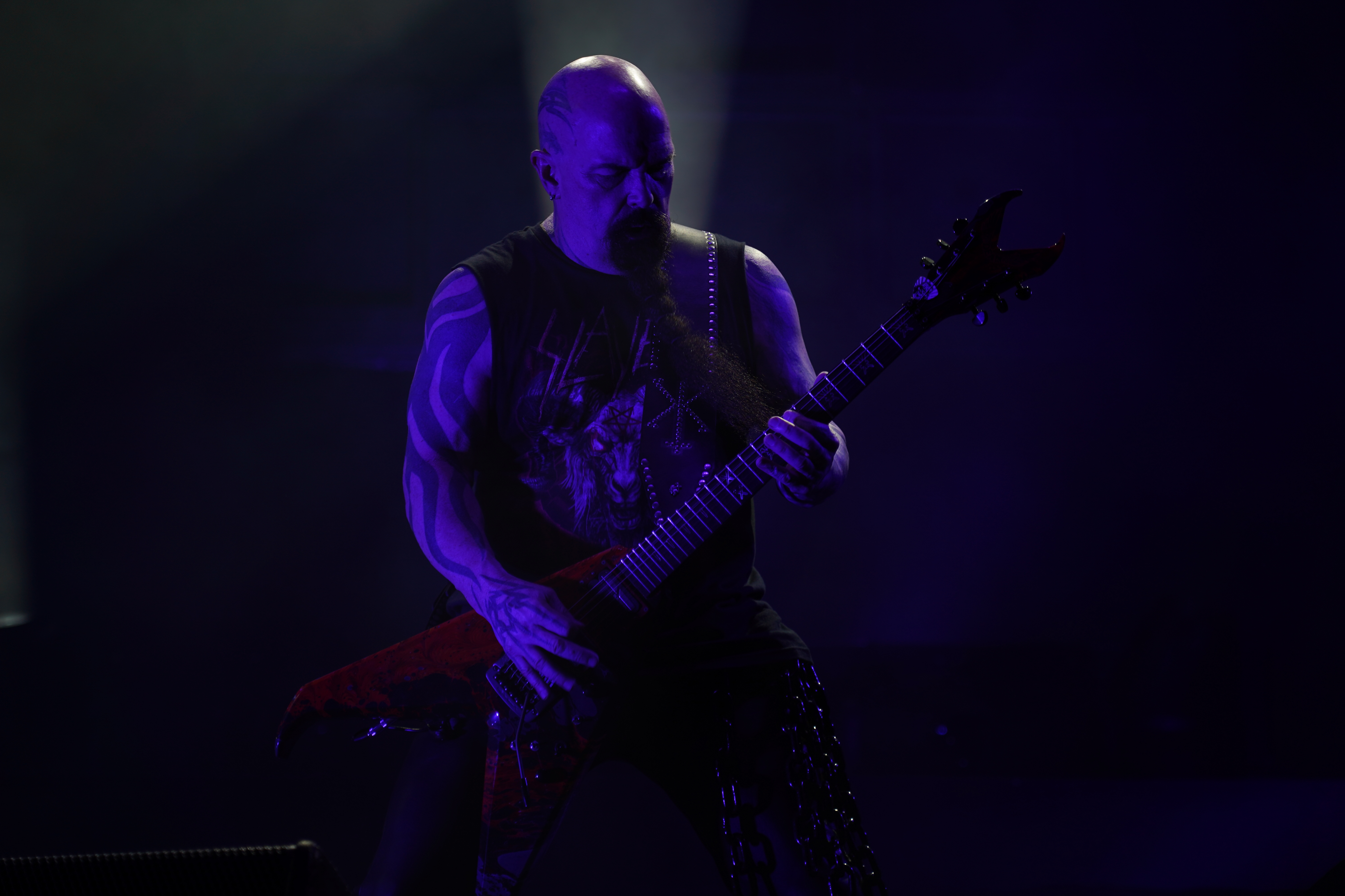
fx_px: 3923
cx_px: 672
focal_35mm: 105
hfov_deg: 19.5
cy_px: 448
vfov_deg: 13.0
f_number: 4
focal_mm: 105
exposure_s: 1/125
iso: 100
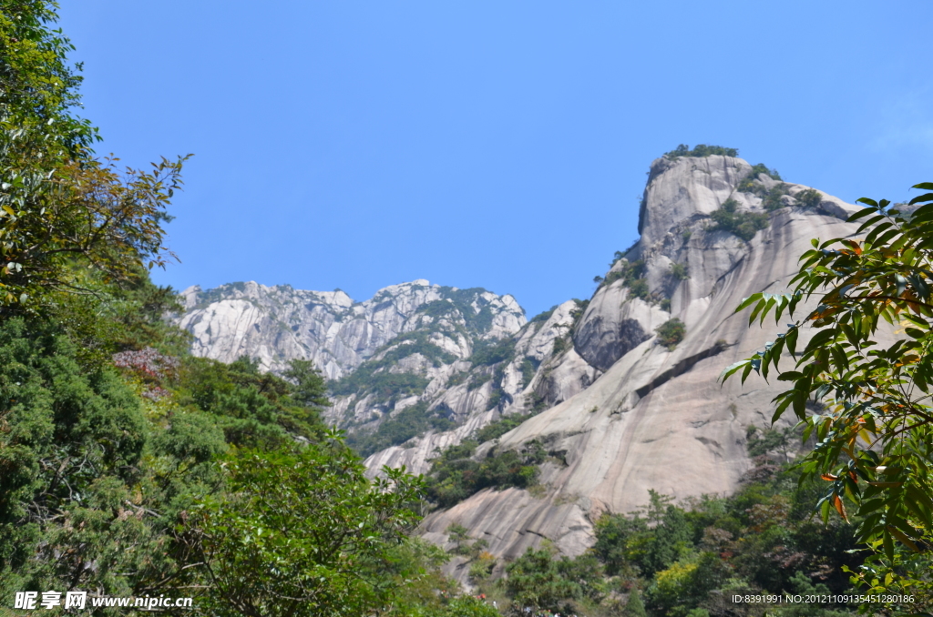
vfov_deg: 36.7
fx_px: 931
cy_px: 308
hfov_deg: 53.2
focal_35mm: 36
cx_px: 466
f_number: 8
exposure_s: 1/250
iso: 160
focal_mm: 24
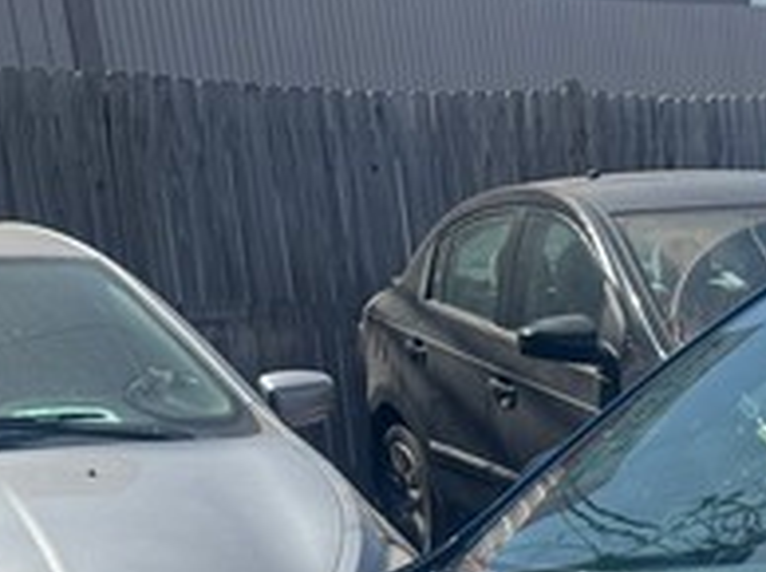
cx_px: 1137
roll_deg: +2.1
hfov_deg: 17.8
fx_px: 2188
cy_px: 970
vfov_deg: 13.6
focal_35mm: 99
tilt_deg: -20.0
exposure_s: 1/2415
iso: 80
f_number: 1.78
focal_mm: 6.76
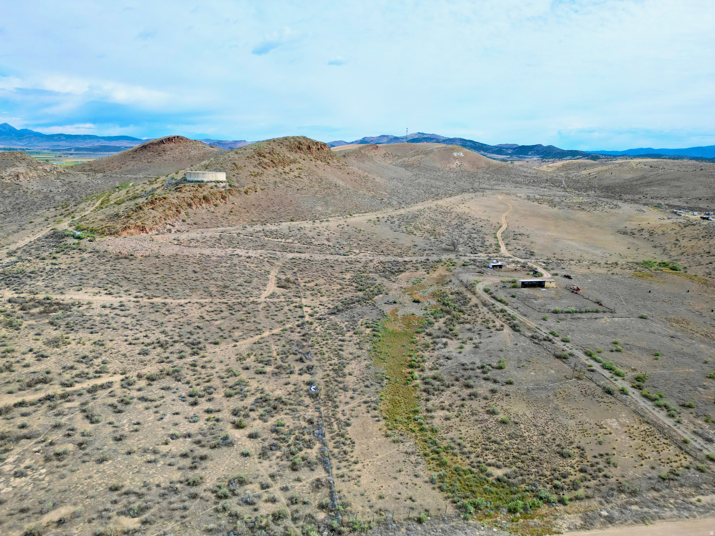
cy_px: 268
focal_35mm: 24
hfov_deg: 71.6
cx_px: 358
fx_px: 496
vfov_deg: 56.8
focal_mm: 6.72
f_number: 1.7
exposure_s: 1/3000
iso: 100
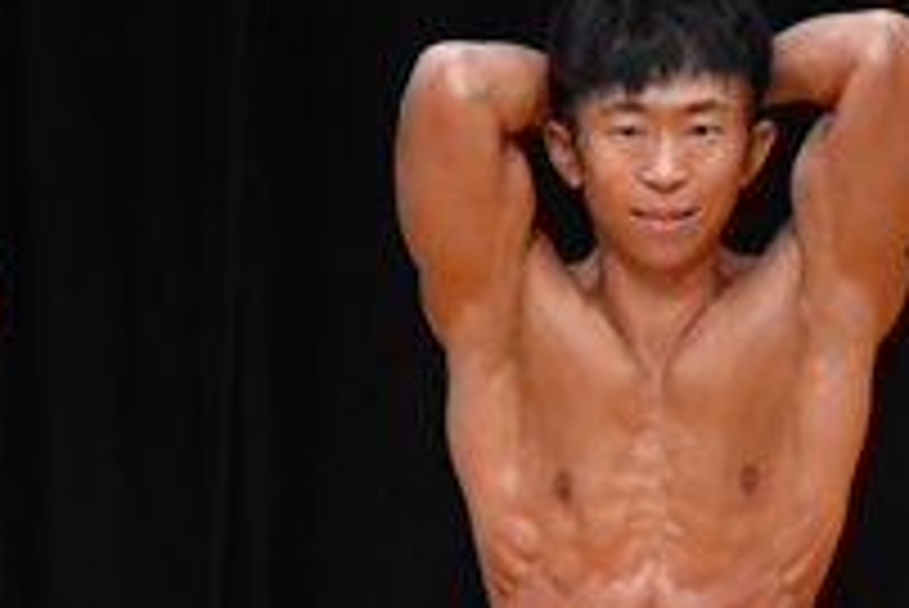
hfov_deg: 2.0
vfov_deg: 1.3
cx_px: -542
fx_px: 26126
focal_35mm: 1034
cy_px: 892
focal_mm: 180
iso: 3200
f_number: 5.6
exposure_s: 1/400
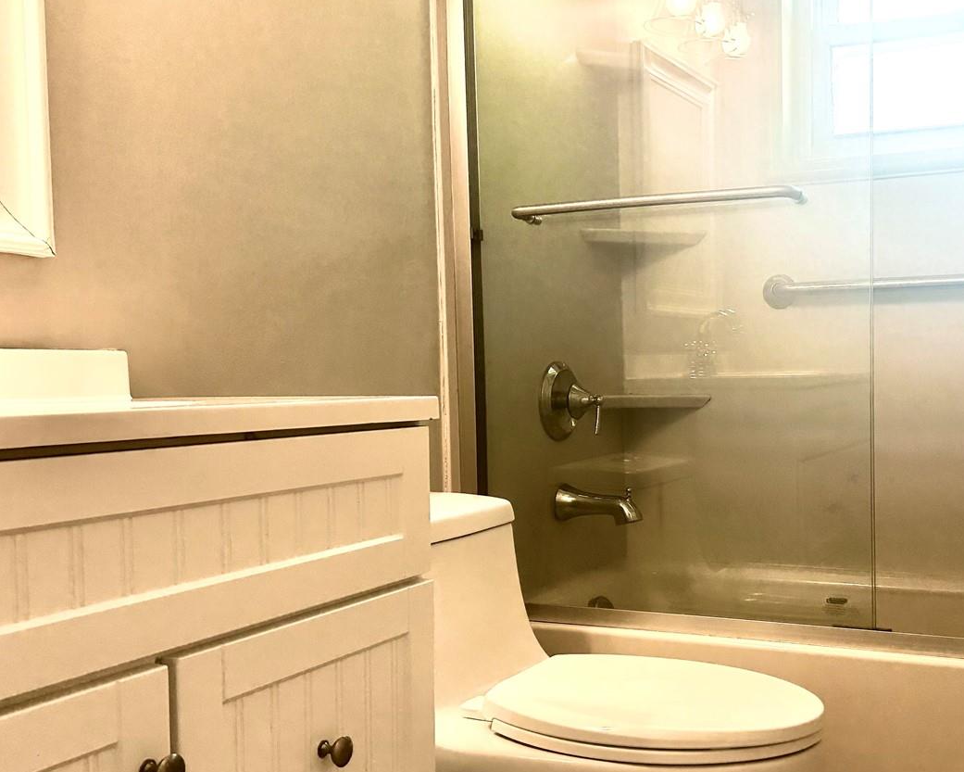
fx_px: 1113
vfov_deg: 38.2
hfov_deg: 46.2
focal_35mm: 39
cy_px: 415
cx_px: 636
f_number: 1.5
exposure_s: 1/60
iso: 80
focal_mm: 5.7
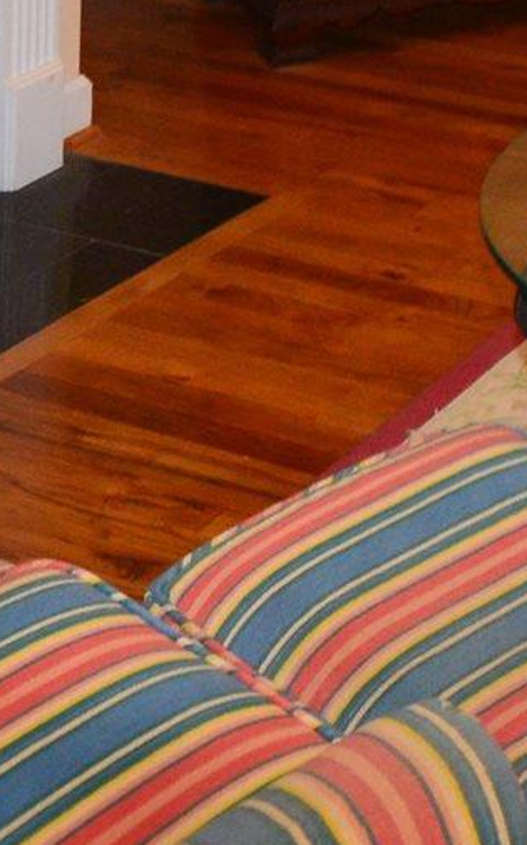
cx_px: 878
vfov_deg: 17.7
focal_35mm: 93
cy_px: -704
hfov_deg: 13.0
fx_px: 2140
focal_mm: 10
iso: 500
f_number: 4
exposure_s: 1/60
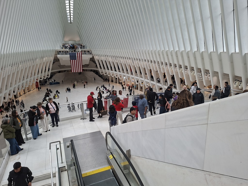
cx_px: 124
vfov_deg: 58.9
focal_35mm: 23
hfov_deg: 73.9
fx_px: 165
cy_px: 93
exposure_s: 1/100
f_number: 1.8
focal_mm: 5.54
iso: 64
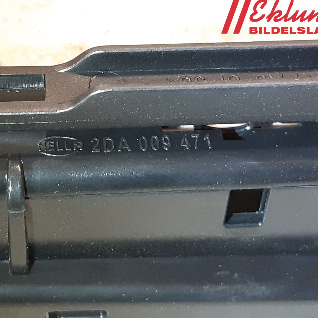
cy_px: 159
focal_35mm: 31
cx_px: 135
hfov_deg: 52.3
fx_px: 322
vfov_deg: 52.5
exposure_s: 1/50
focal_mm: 3.93
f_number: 1.7
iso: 250
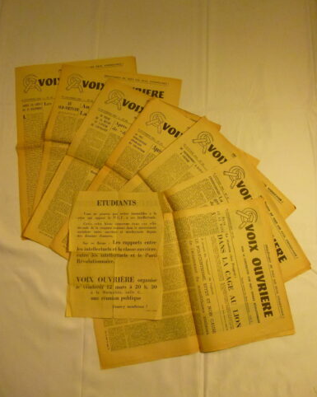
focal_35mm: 27
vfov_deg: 64.1
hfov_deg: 53.1
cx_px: 158
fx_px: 317
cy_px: 192
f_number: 3.1
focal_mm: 4.5
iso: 400
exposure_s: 1/25
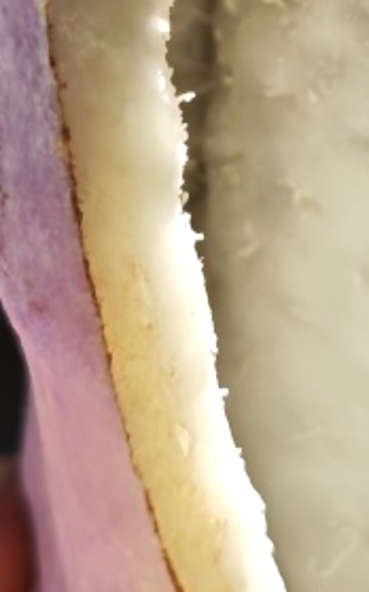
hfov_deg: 9.2
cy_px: -137
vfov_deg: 14.2
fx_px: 2288
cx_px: 361
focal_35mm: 142
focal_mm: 6.55
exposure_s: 1/393
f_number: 1.62
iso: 500
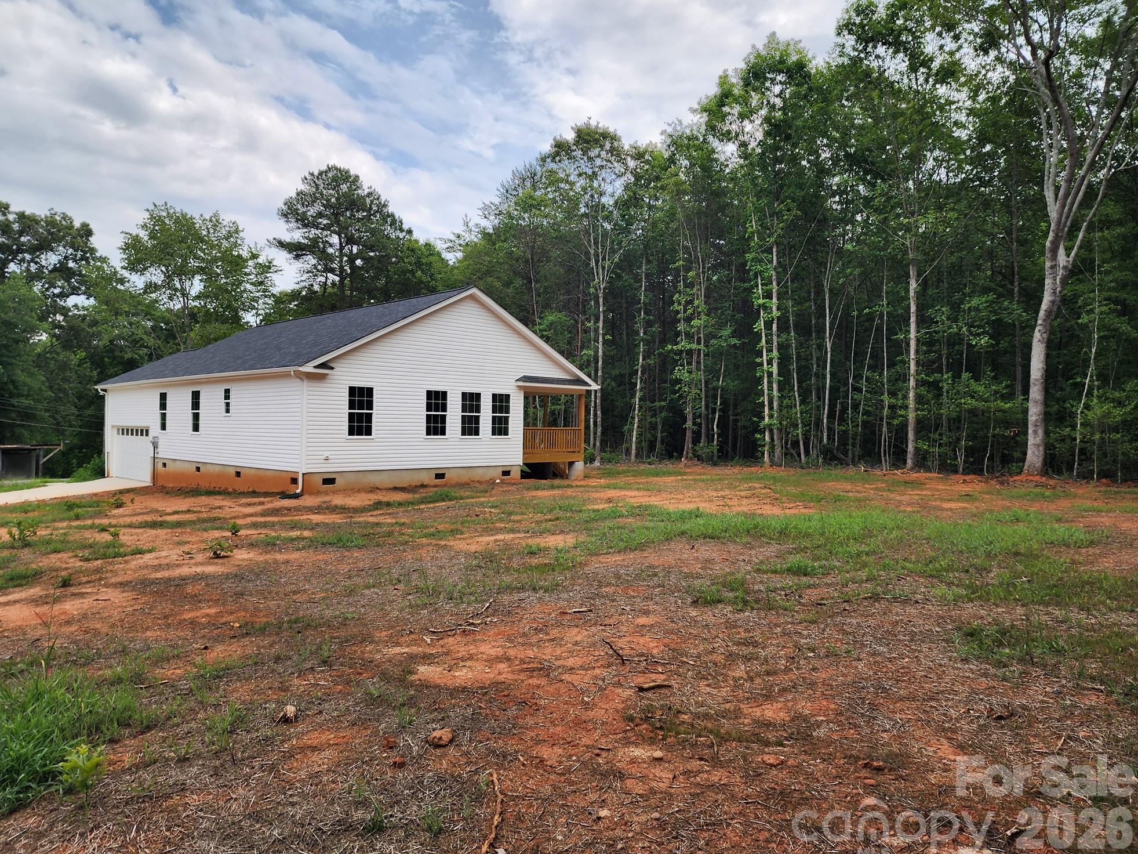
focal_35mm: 24
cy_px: 424
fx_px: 789
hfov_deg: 71.6
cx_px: 547
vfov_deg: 56.8
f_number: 1.8
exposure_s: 1/673
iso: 12
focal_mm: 6.4
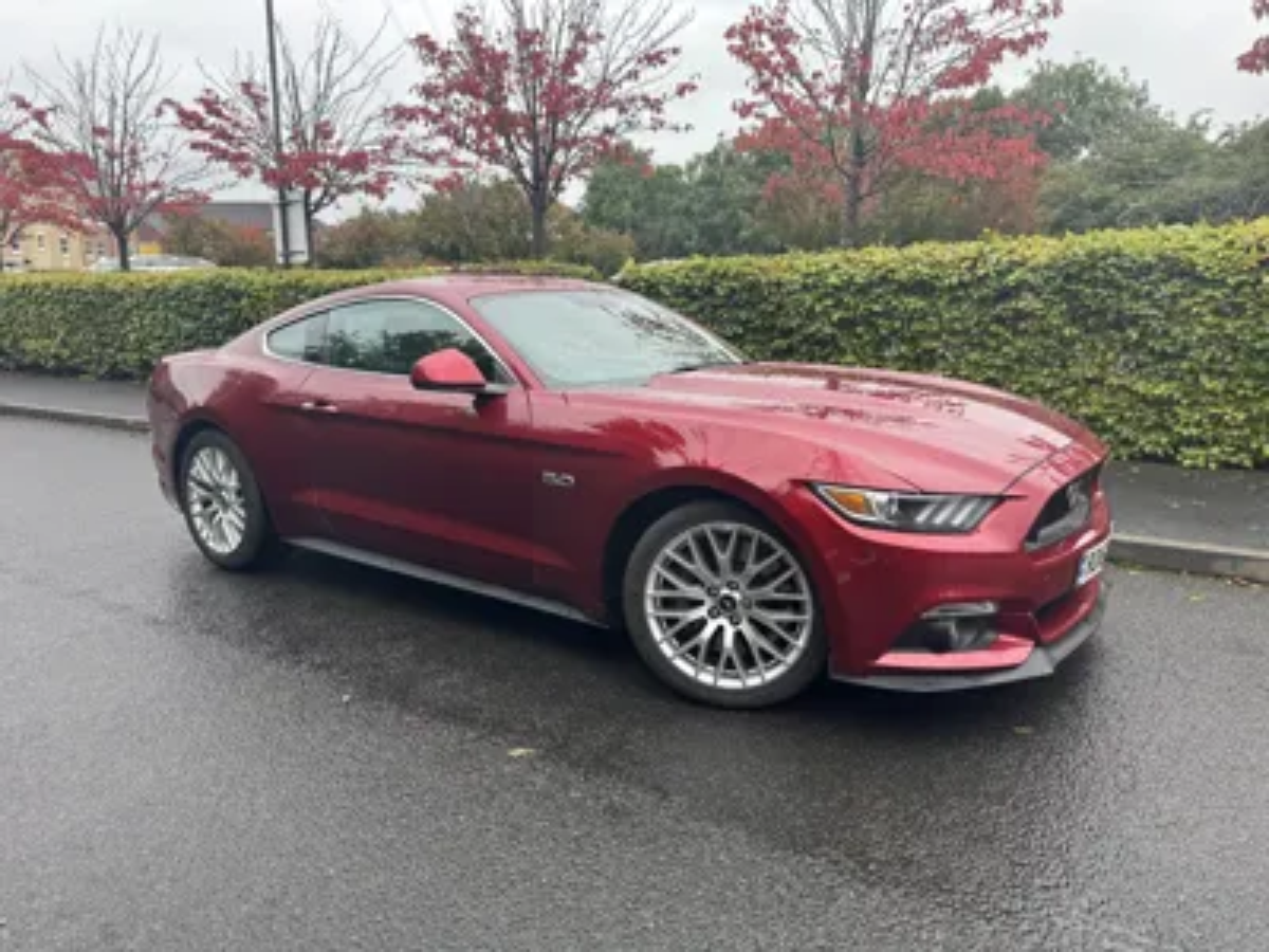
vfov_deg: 56.8
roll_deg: -0.3
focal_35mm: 24
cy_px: 476
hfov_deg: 71.6
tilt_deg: -11.5
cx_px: 634
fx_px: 880
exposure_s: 1/425
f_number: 1.78
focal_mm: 6.76
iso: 80
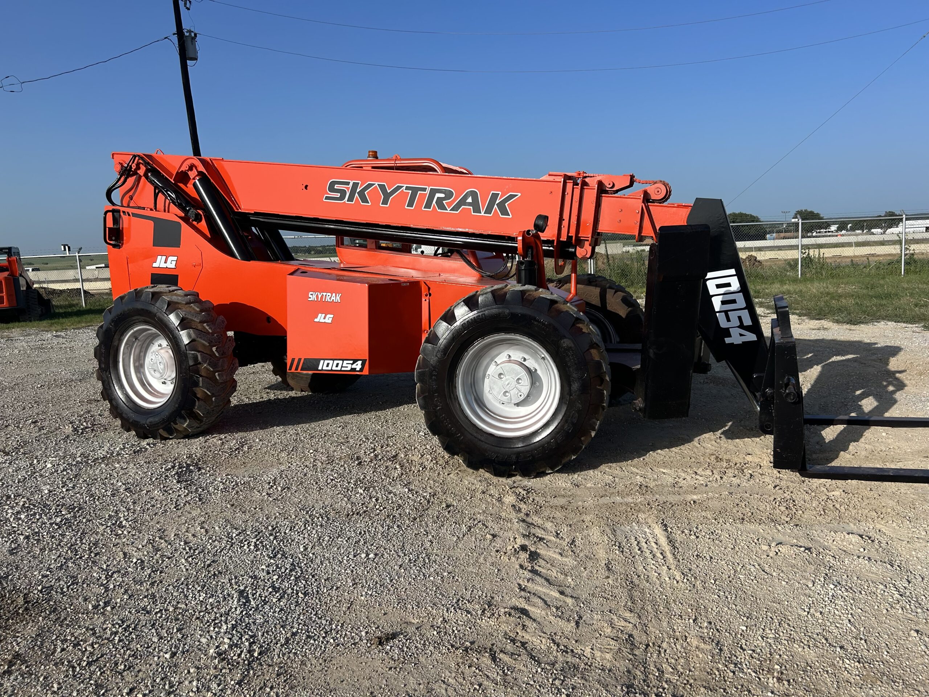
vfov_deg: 53.1
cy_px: 348
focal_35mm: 26
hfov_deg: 67.3
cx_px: 464
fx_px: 698
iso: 50
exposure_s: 1/3968
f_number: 1.5
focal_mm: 5.7
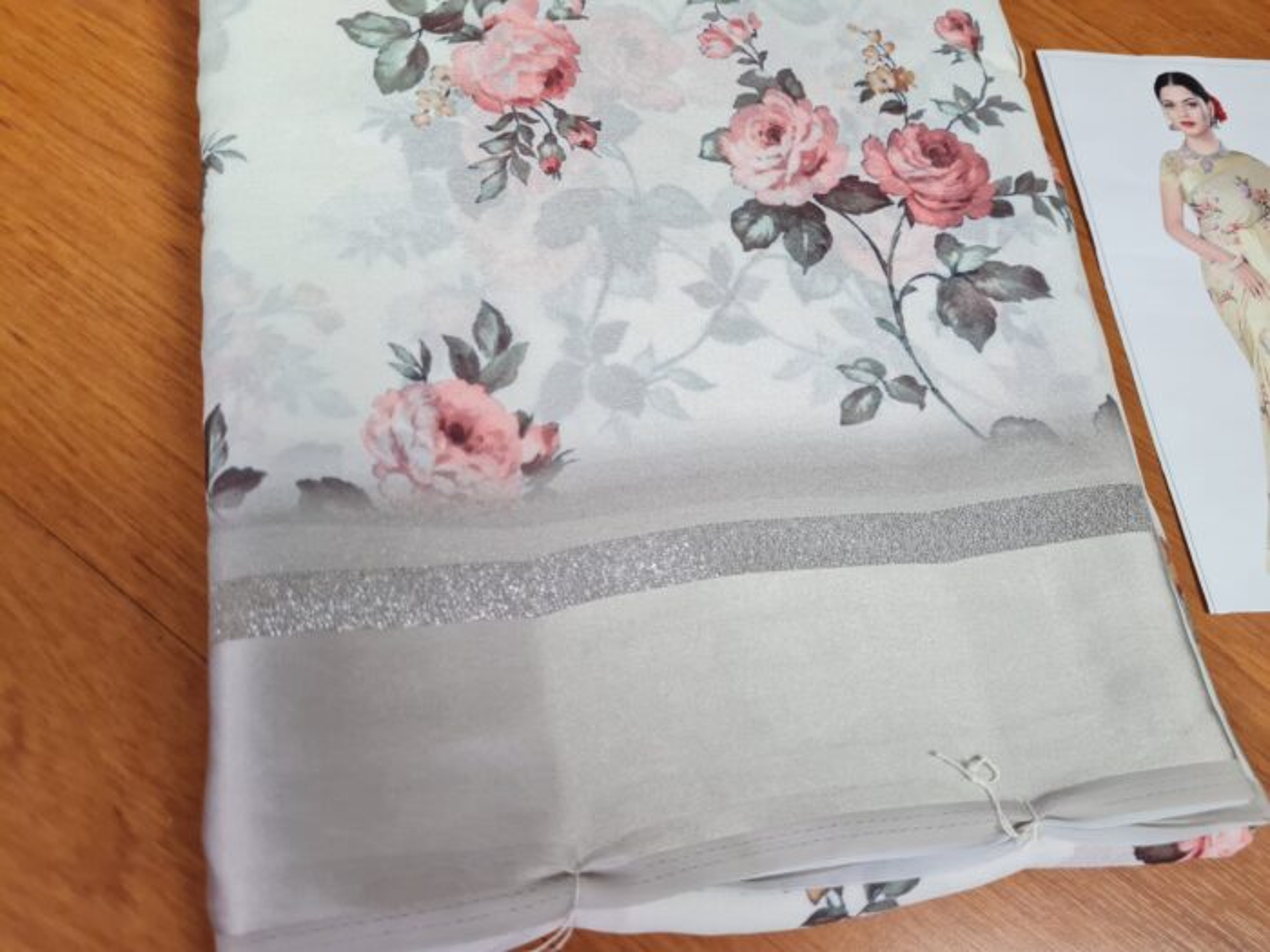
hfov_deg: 67.3
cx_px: 635
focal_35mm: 26
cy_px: 476
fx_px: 954
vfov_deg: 53.1
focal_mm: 5.4
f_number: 1.8
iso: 200
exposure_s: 1/120
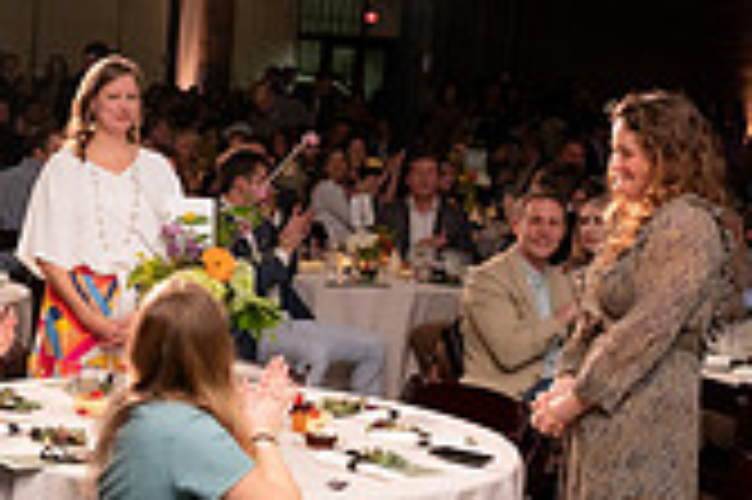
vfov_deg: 15.1
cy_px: 329
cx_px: -68
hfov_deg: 21.5
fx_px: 1878
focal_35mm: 90
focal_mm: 24
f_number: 3.5
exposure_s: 1/200
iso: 1600
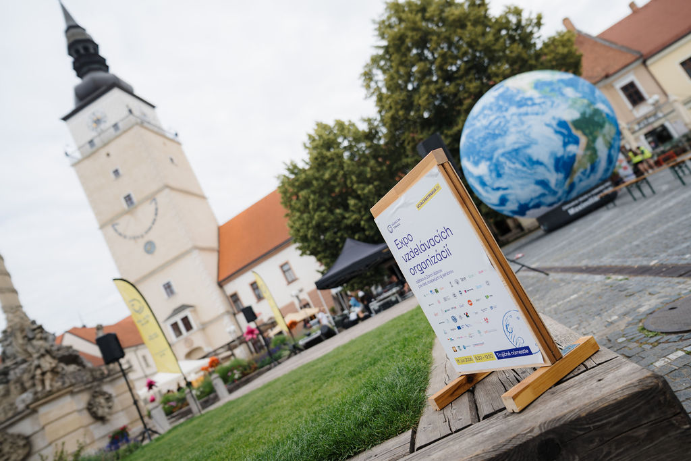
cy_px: 230
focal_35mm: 24
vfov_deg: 53.1
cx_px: 346
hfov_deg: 73.7
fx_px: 461
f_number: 2
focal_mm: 24
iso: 100
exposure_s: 1/1000
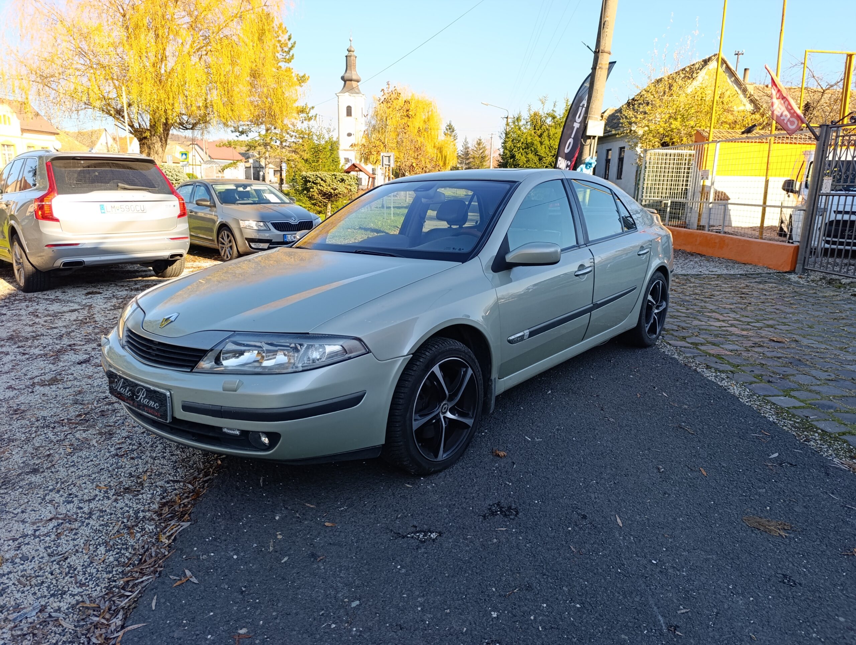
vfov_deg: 59.0
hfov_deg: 73.8
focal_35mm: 23
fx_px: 570
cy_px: 322
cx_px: 428
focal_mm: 6.14
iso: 50
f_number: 1.6
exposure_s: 1/140
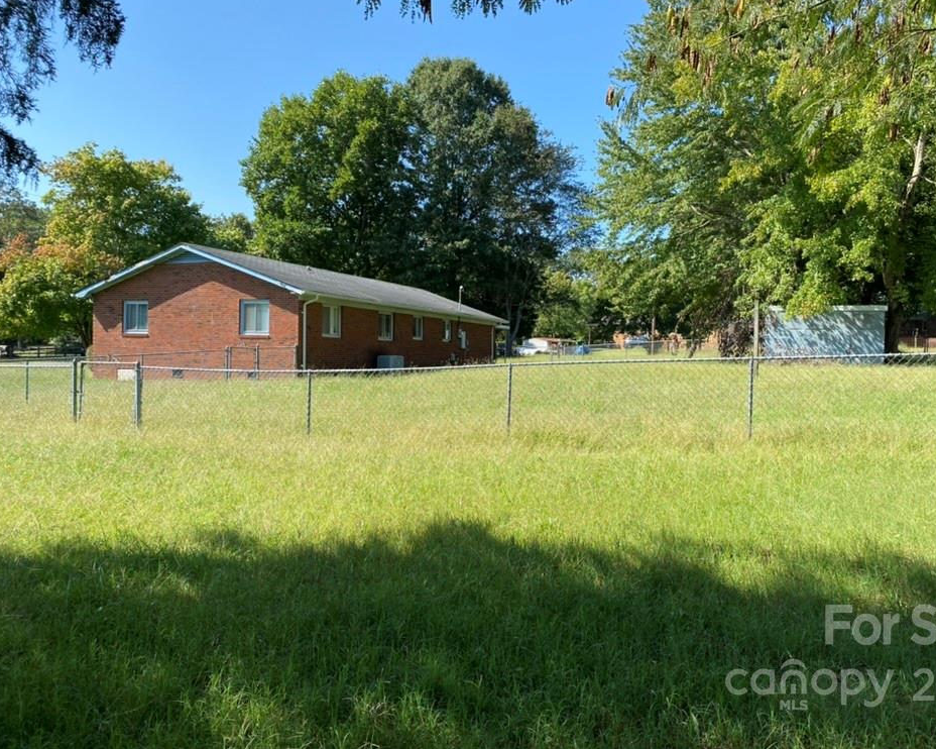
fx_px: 775
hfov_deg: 62.1
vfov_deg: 51.5
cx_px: 511
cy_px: 363
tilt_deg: -2.1
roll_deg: -1.0
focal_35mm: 28
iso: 32
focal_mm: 4.25
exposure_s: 1/1135
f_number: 1.8
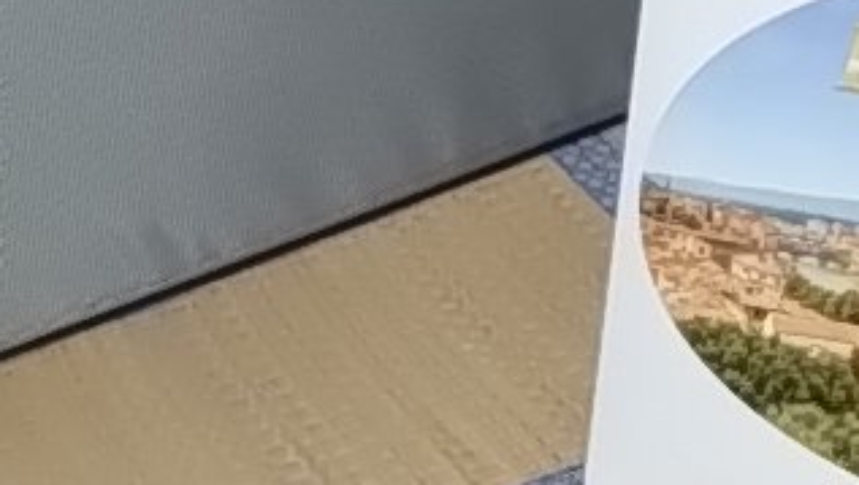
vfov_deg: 9.9
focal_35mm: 123
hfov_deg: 14.5
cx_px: 1710
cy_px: 225
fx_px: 2804
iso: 450
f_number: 1.8
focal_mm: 4.27
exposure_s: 1/33
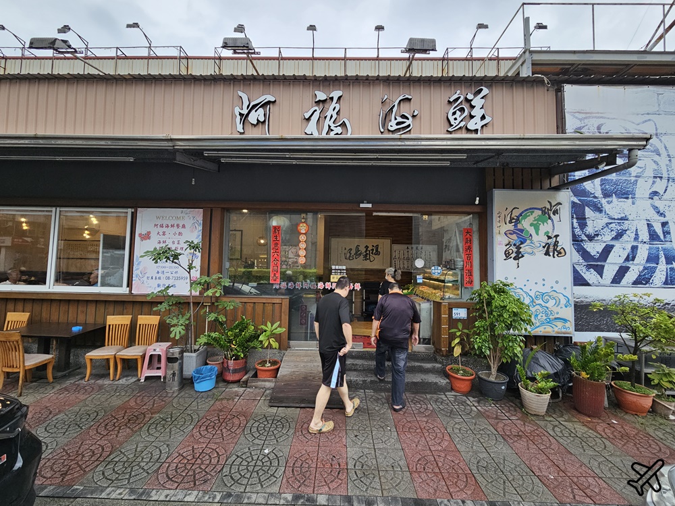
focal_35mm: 13
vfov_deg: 89.9
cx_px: 338
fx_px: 253
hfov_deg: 106.2
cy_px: 253
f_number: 2.2
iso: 80
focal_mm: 2.2
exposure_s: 1/207
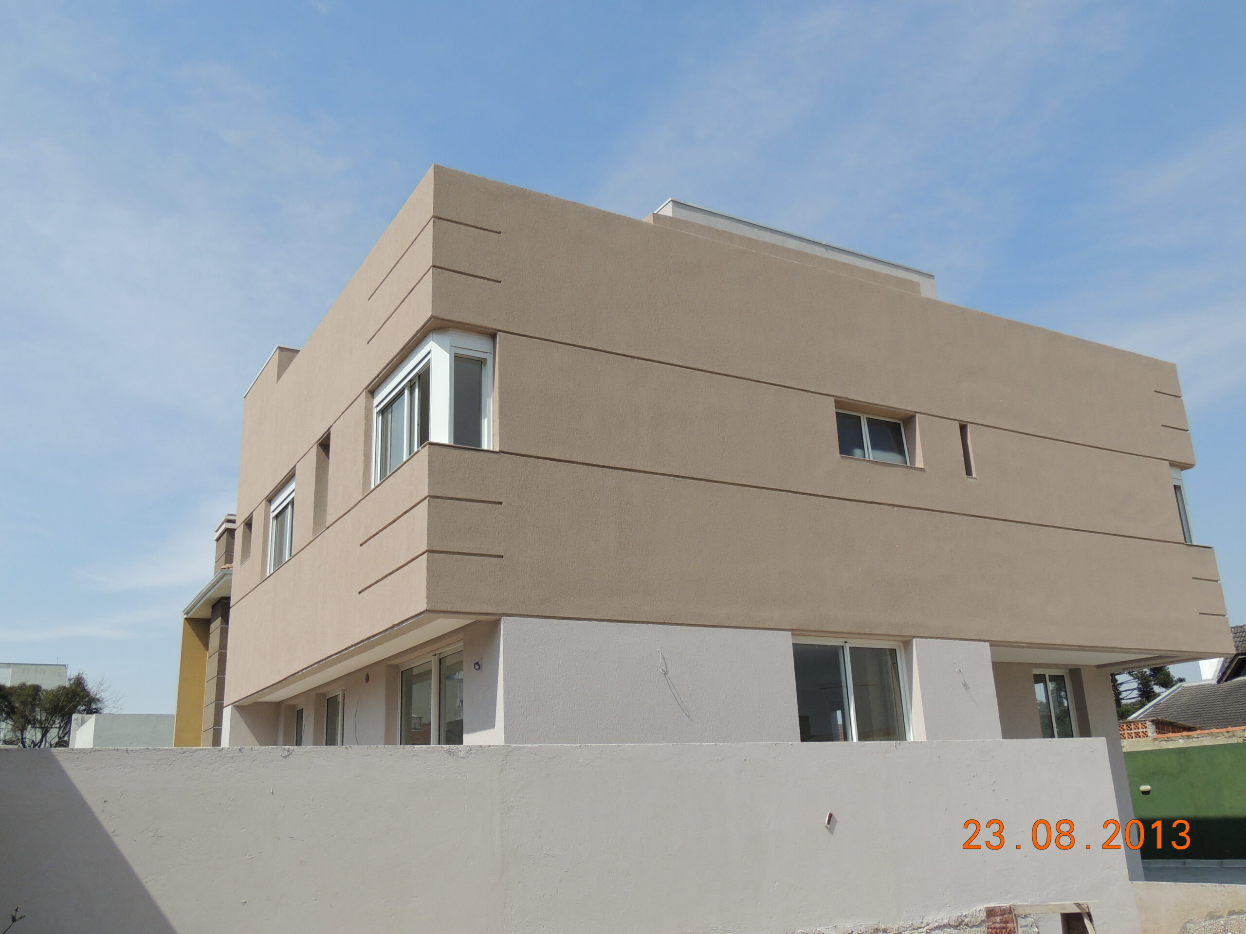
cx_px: 623
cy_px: 467
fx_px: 1080
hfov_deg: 60.0
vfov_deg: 46.8
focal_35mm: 30
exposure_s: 1/1250
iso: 100
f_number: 3.5
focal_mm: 5.3
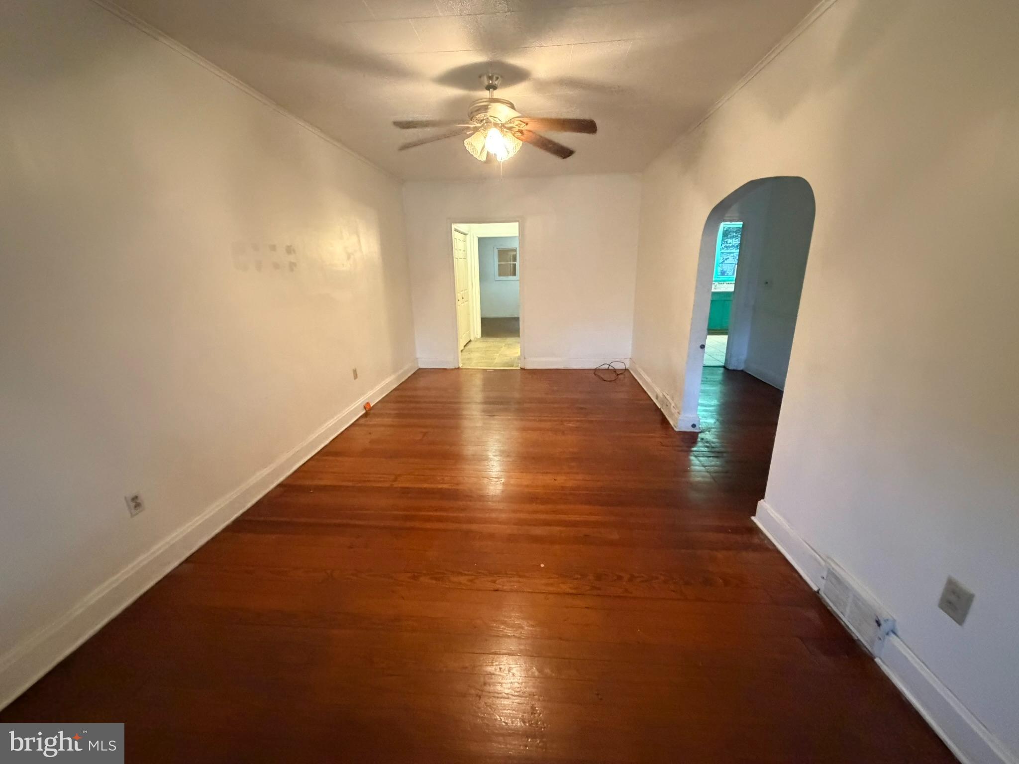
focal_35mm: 14
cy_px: 382
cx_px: 510
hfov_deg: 102.1
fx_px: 412
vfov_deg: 85.7
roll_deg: +1.1
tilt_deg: -15.0
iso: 1250
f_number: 2.2
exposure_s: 1/60
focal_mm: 2.22
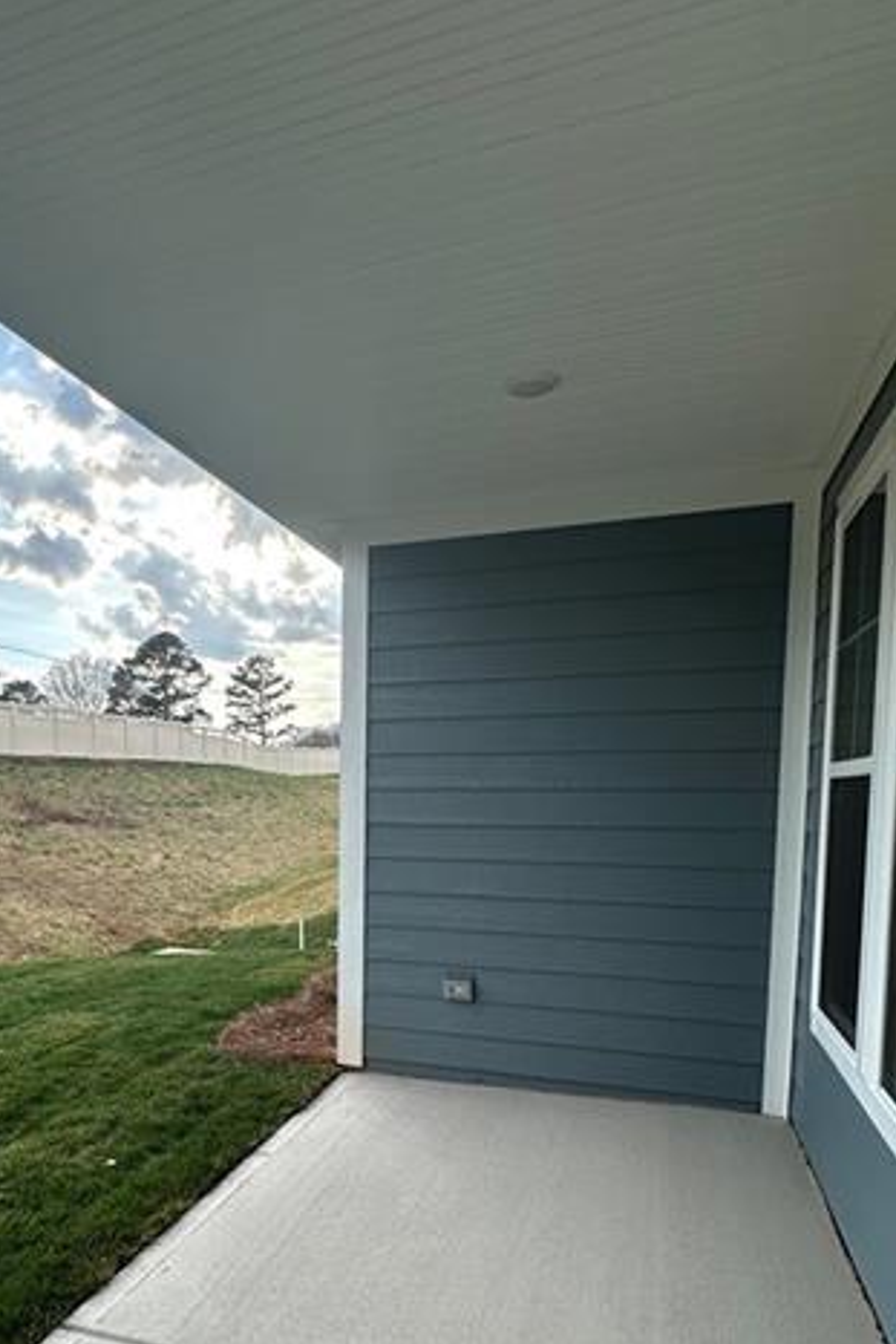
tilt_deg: -4.0
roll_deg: -1.5
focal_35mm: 24
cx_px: 300
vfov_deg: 72.1
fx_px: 895
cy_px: 865
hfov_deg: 52.2
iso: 40
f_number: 2.2
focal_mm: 2.22
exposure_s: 1/759
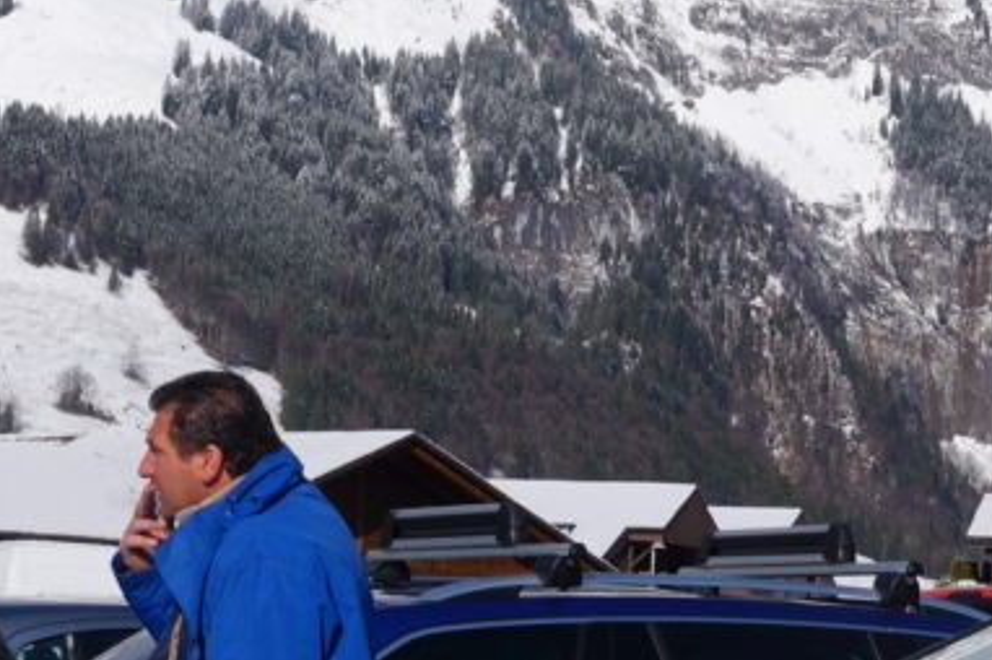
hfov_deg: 13.8
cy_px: 201
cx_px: 649
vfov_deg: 9.2
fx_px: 4086
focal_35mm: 148
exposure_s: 1/400
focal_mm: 35
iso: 100
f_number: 11
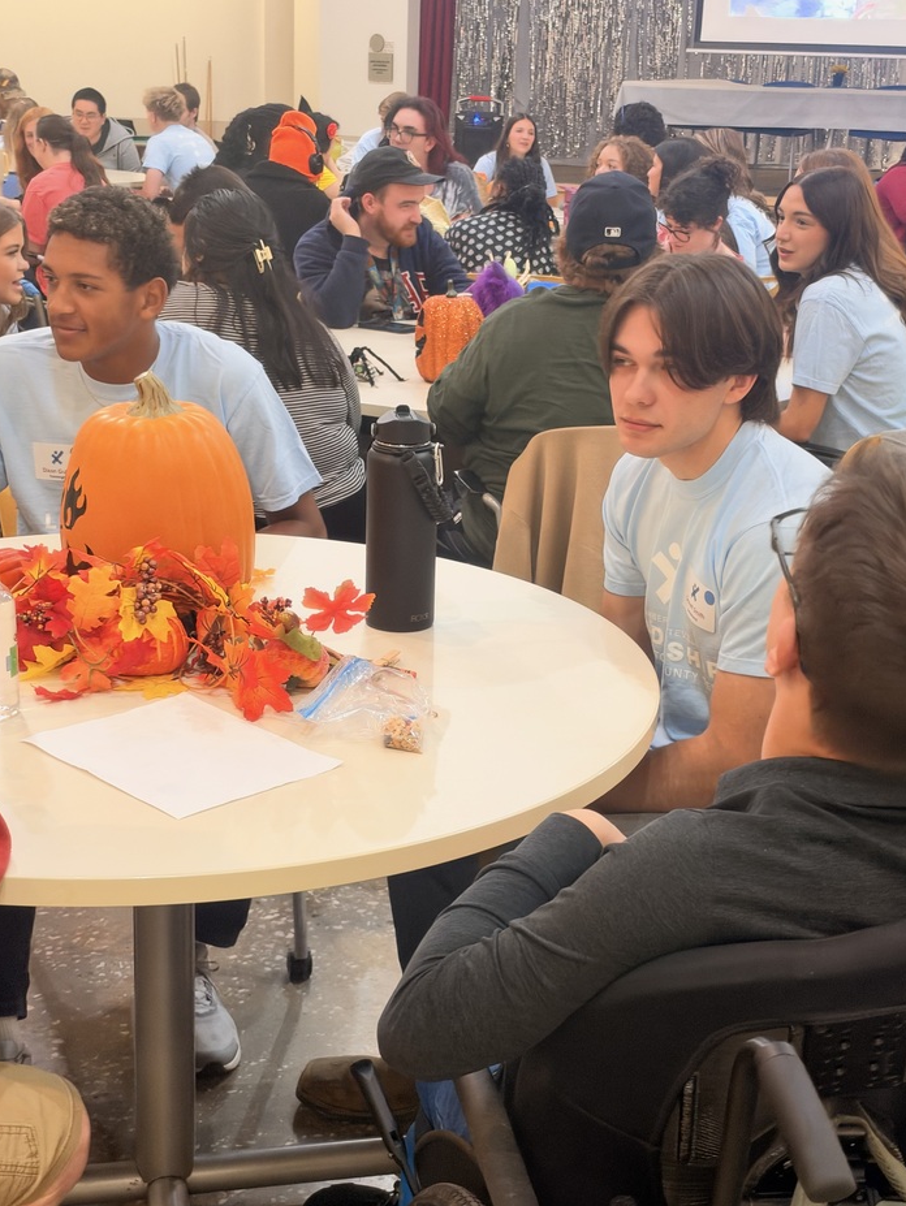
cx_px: 473
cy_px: 645
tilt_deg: -17.0
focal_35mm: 53
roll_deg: -2.9
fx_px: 1848
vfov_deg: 36.1
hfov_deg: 27.5
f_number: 1.48
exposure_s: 1/40
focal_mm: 6.93
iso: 250
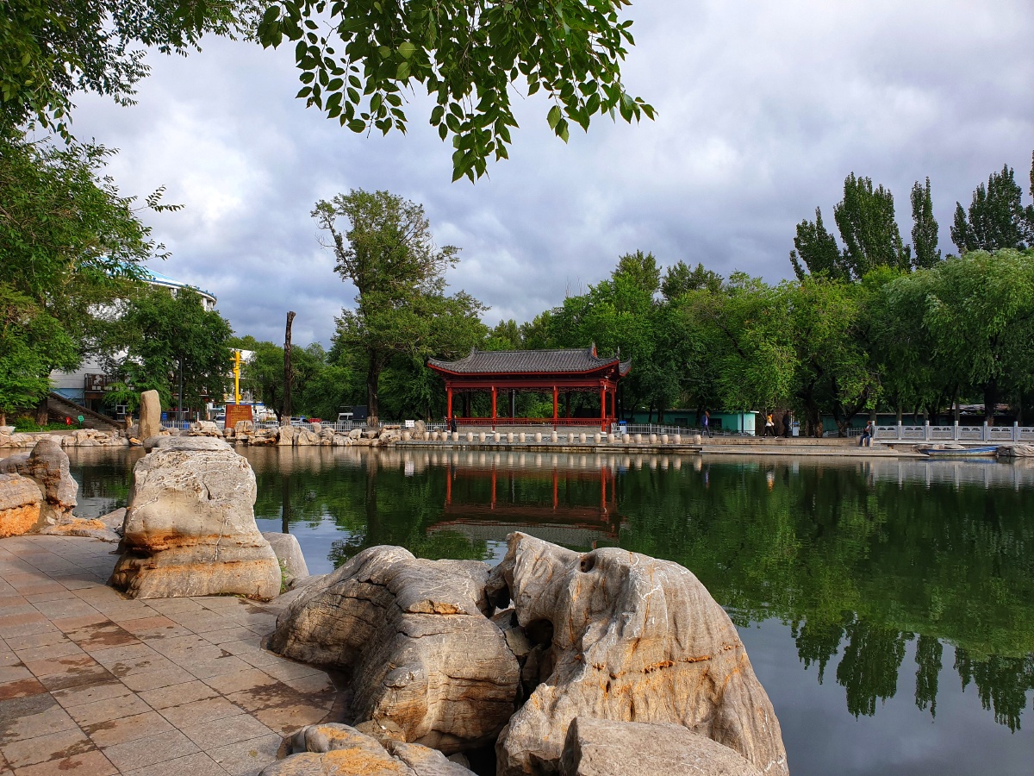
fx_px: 777
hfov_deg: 67.3
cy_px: 388
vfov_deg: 53.1
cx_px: 517
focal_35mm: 26
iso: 50
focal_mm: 4.3
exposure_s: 1/702
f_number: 2.4
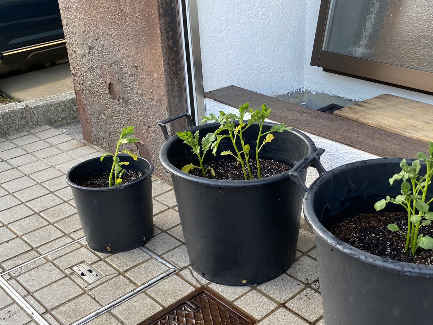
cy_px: 172
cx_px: 294
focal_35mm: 42
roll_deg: -0.5
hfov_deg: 44.0
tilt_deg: -25.4
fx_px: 525
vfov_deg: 34.3
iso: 80
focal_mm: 4.25
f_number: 1.8
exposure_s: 1/121
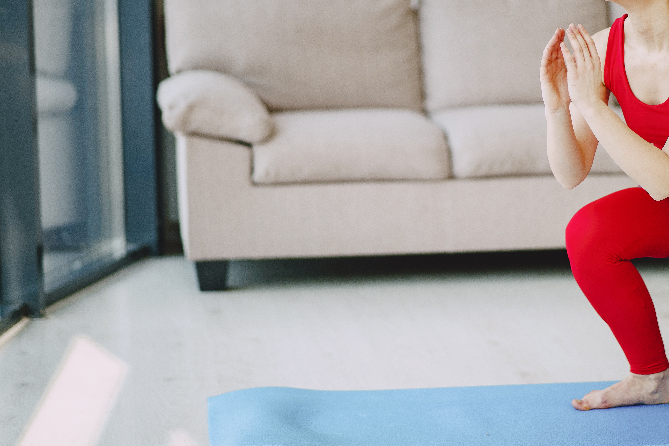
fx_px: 2416
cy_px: 139
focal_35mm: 130
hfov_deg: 15.7
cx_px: 442
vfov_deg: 10.5
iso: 500
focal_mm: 85
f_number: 2.5
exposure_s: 1/1000
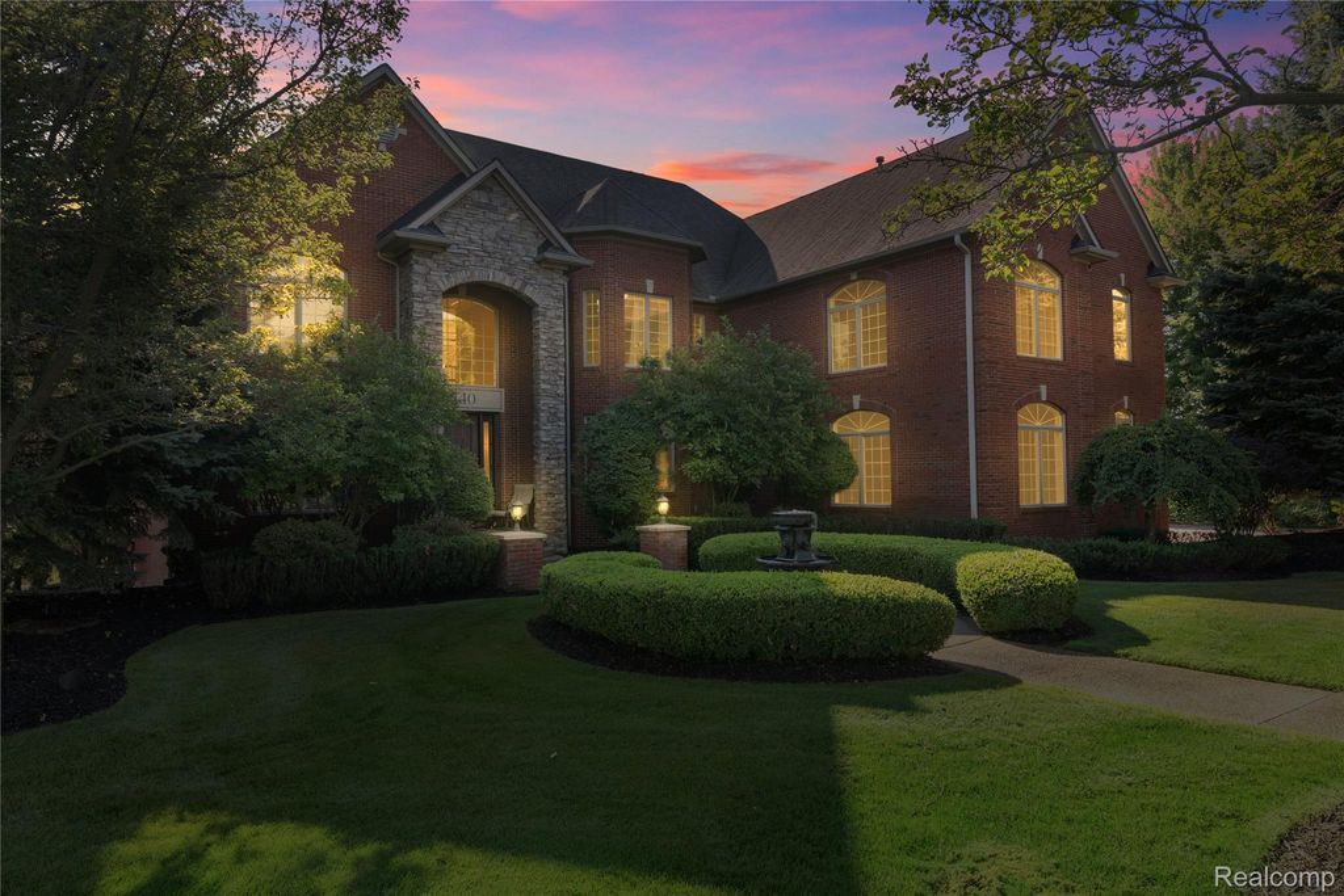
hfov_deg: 73.7
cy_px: 448
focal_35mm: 24
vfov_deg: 53.1
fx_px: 896
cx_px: 672
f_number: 11
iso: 100
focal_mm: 24
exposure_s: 1/25
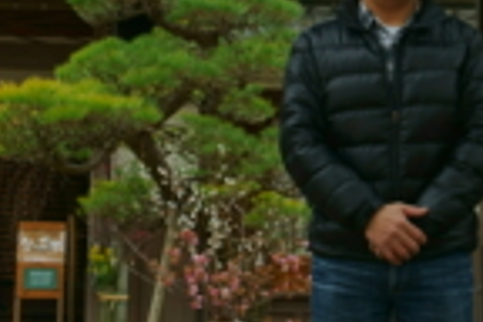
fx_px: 1784
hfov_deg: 15.4
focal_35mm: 133
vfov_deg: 10.2
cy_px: -20
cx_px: 285
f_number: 6.7
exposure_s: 1/90
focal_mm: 24
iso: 100
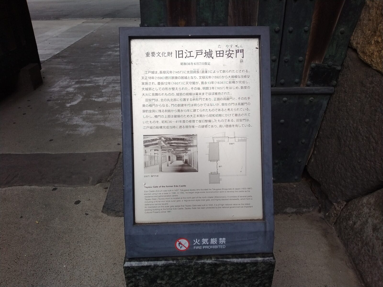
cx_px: 192
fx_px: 299
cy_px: 144
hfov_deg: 65.3
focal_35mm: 27
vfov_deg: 51.4
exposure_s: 1/120
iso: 125
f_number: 1.8
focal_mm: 3.61
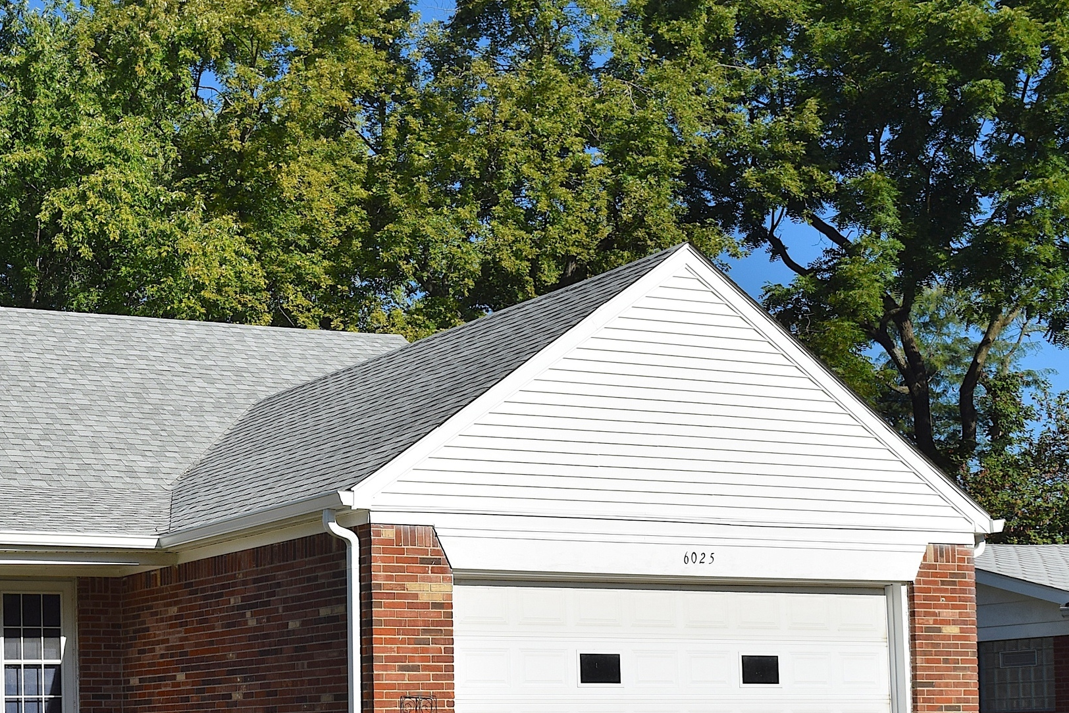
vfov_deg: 18.8
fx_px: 2107
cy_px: 654
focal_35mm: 71
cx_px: 134
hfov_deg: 27.6
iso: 200
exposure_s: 1/500
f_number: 11
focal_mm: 25
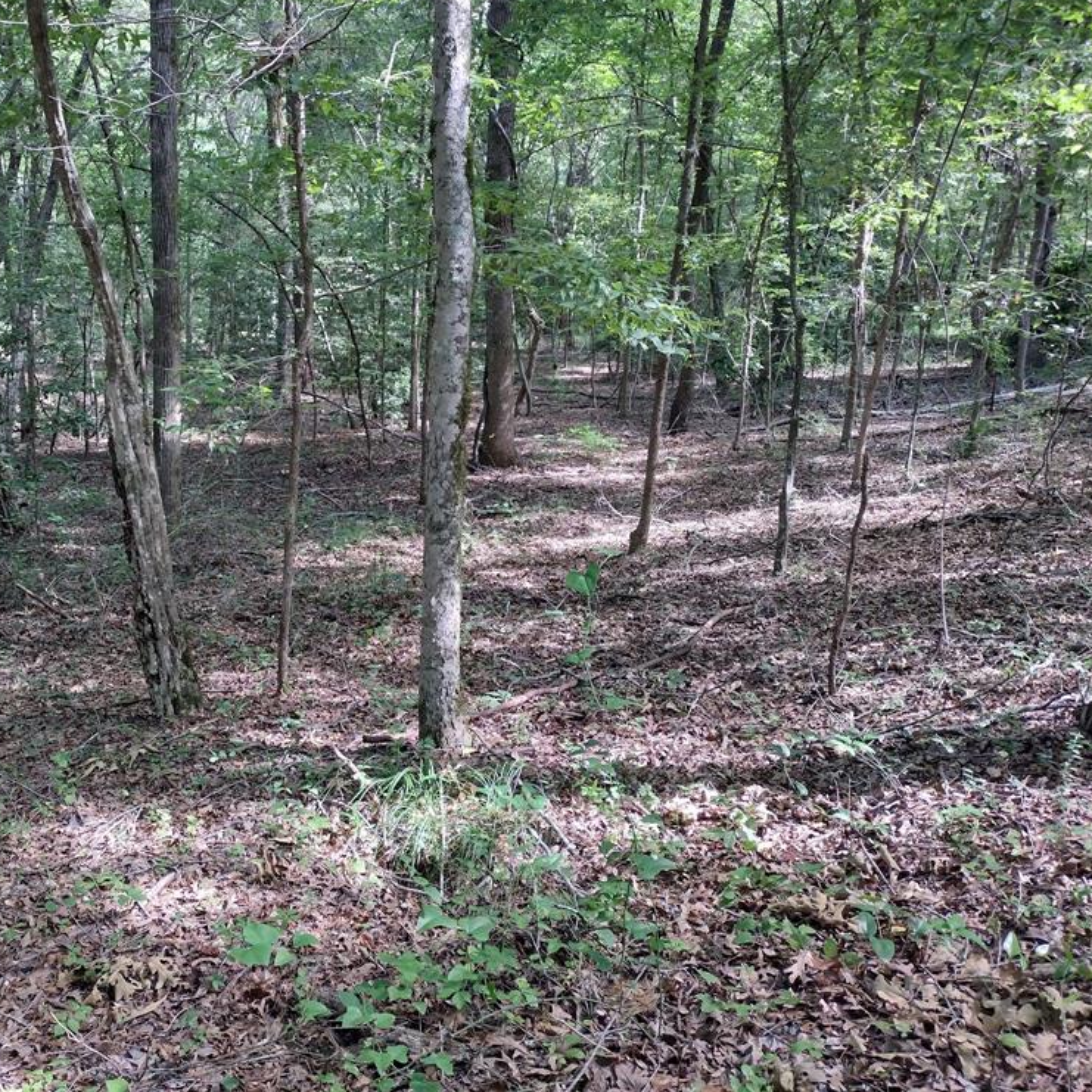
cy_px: 528
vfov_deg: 49.7
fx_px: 1178
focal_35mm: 33
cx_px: 377
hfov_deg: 49.0
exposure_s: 1/60
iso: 104
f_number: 1.7
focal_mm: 4.71
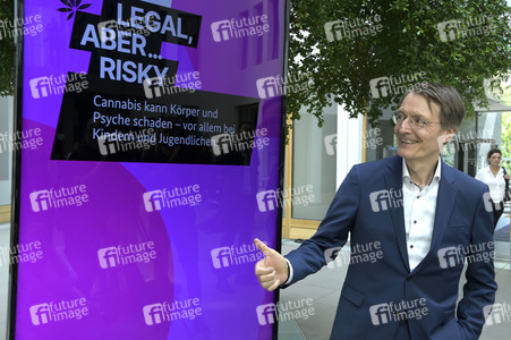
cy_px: 170
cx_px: 256
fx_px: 539
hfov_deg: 50.7
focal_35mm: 38
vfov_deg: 35.0
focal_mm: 38
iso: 4000
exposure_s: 1/500
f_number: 8
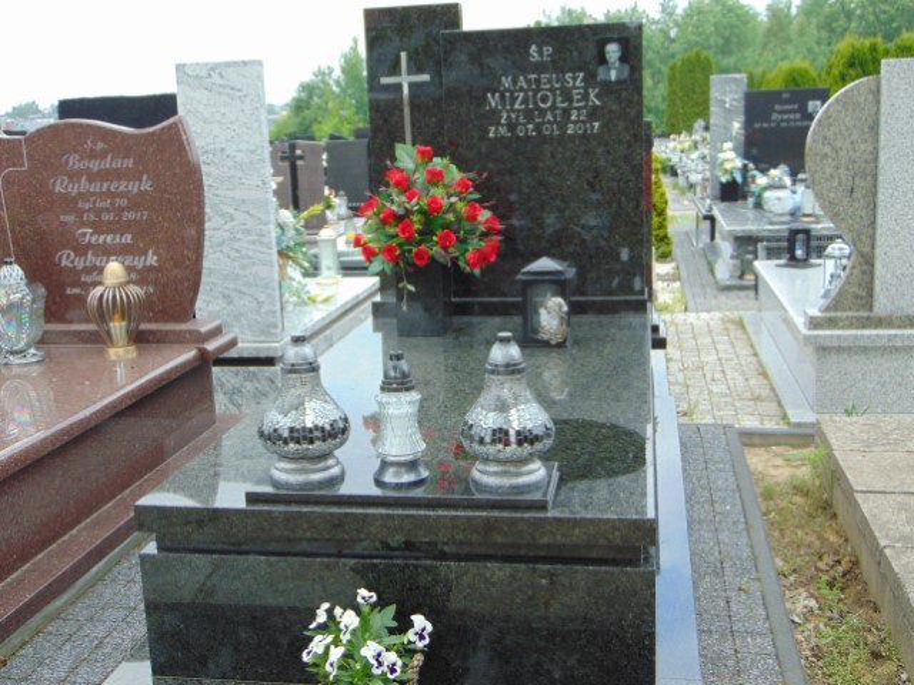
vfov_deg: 34.3
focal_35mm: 42
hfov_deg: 44.8
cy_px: 342
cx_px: 457
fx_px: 1109
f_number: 3.3
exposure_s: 1/250
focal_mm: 7.6
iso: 80
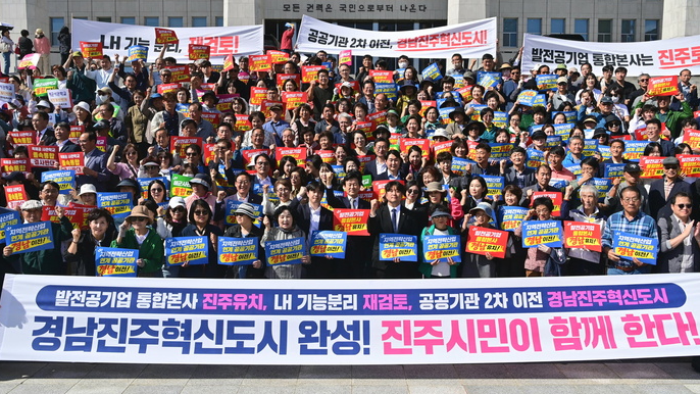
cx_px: 351
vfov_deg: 37.8
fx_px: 575
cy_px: 188
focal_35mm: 31
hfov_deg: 62.6
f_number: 11
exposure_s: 1/1000
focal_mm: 29
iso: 400
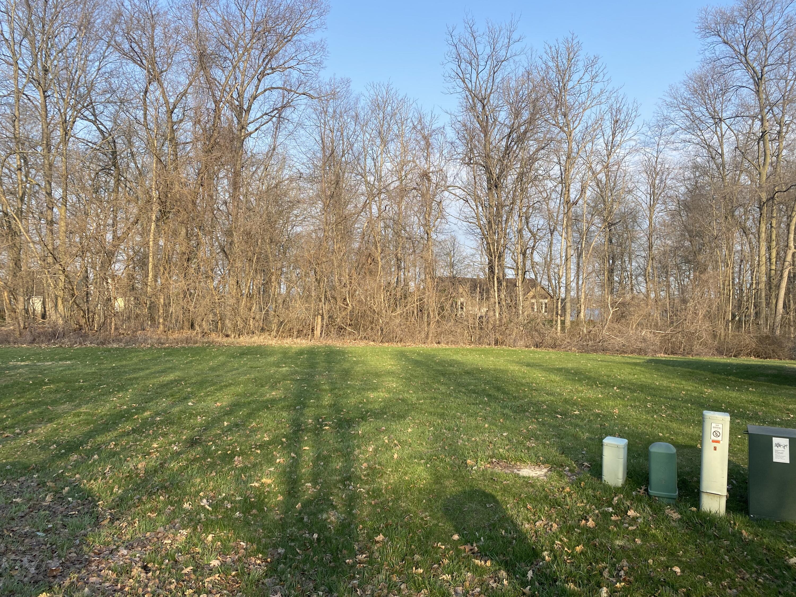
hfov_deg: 67.3
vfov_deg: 53.1
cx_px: 398
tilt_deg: +0.7
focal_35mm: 26
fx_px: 598
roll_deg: -0.4
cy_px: 298
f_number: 1.8
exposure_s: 1/1114
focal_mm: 4.25
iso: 32
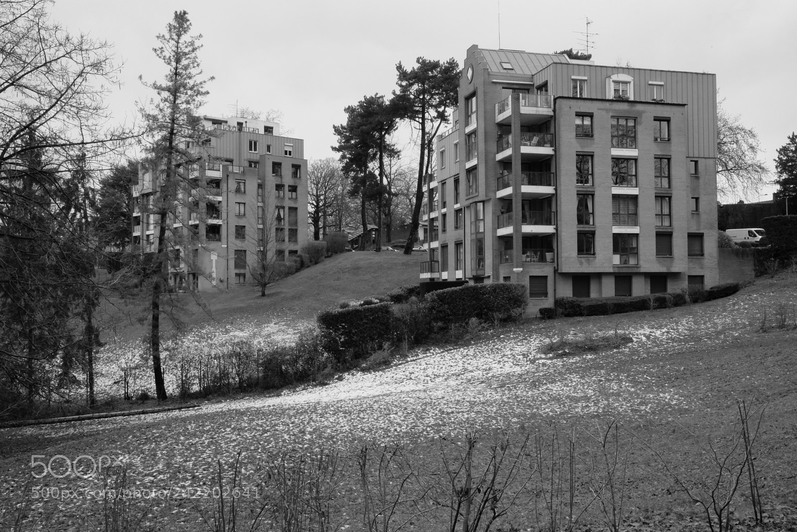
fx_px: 775
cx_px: 398
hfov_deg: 54.4
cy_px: 266
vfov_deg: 37.9
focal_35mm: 35
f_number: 18
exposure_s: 1/50
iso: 2000
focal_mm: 23.3
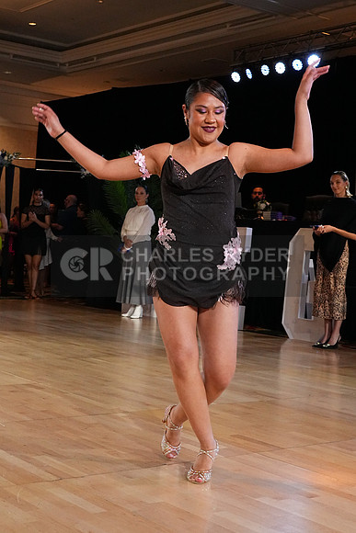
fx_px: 815
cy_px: 266
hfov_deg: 24.6
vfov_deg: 36.2
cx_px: 178
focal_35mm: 55
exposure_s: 1/200
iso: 5000
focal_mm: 37
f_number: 8
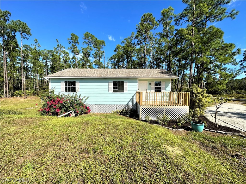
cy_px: 92
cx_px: 123
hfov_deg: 102.1
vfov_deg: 85.7
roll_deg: -0.5
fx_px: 99
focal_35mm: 14
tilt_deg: -2.8
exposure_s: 1/3509
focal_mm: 2.22
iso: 50
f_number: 2.2
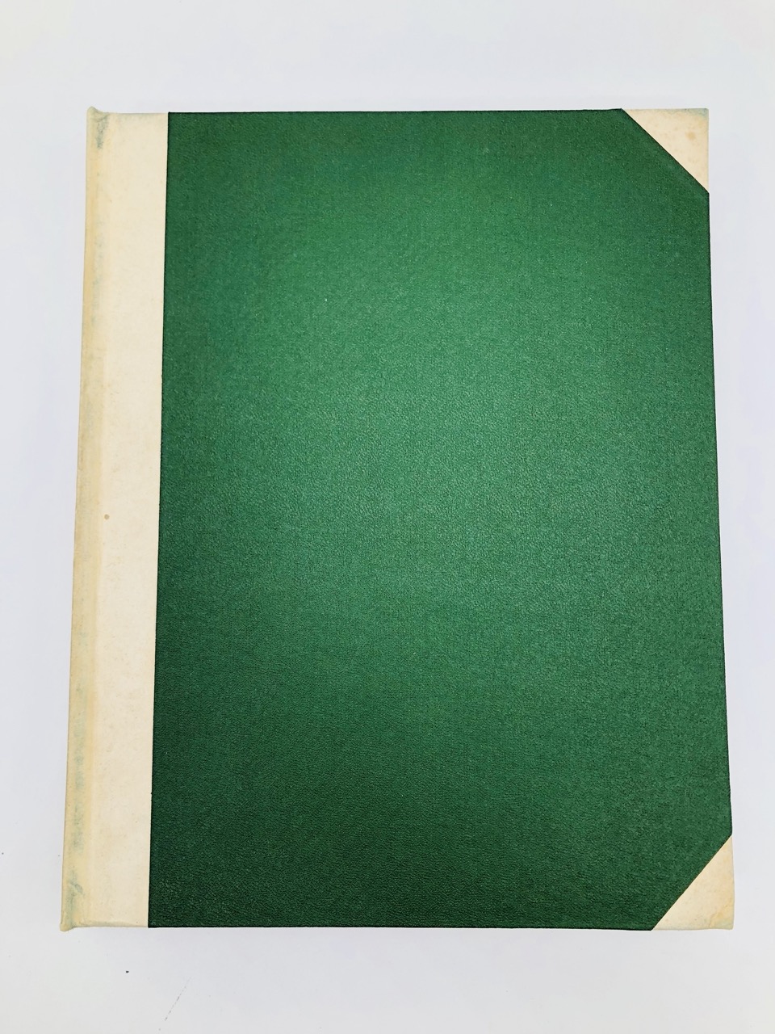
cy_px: 517
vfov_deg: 63.4
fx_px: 836
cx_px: 388
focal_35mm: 28
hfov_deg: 49.7
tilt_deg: -82.9
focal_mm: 3.99
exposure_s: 1/127
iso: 20
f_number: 1.8
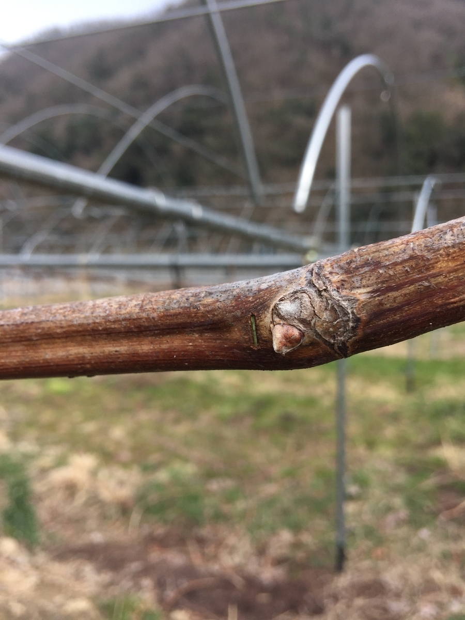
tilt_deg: -2.7
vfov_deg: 61.7
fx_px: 519
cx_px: 232
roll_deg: +0.7
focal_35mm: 29
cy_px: 310
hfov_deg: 48.2
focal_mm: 4.15
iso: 32
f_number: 2.2
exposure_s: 1/898
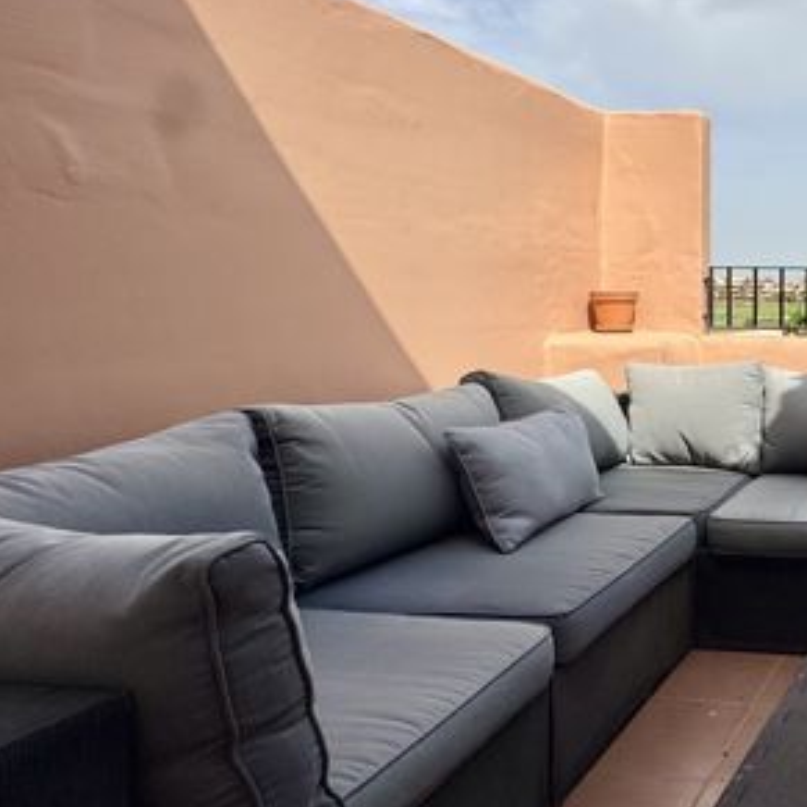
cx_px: 922
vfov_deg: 53.6
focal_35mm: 30
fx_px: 791
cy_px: 319
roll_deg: -0.9
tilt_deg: -0.3
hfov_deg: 41.1
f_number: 2.2
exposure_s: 1/2415
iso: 50
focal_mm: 2.22
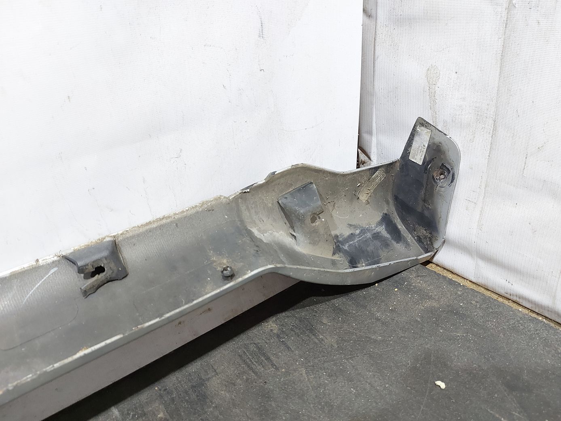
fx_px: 389
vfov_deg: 56.8
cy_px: 210
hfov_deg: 71.6
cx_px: 280
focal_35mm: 24
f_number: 1.8
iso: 200
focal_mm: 5.23
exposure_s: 1/25
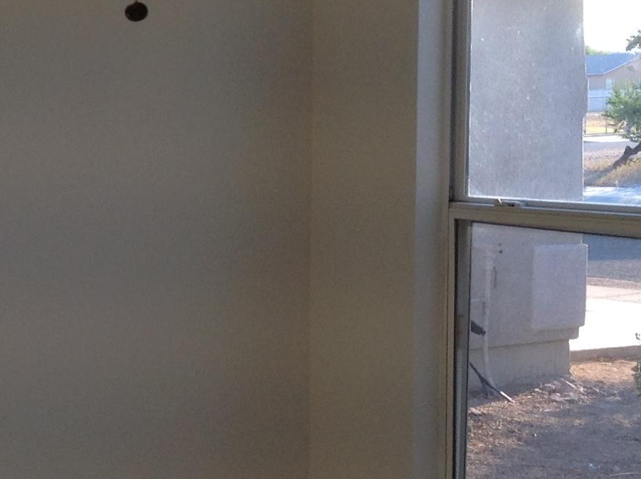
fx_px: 1886
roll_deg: +0.5
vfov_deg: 14.5
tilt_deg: -4.4
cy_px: 263
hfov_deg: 18.5
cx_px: -79
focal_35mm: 102
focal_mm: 4.28
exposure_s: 1/189
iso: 50
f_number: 2.4
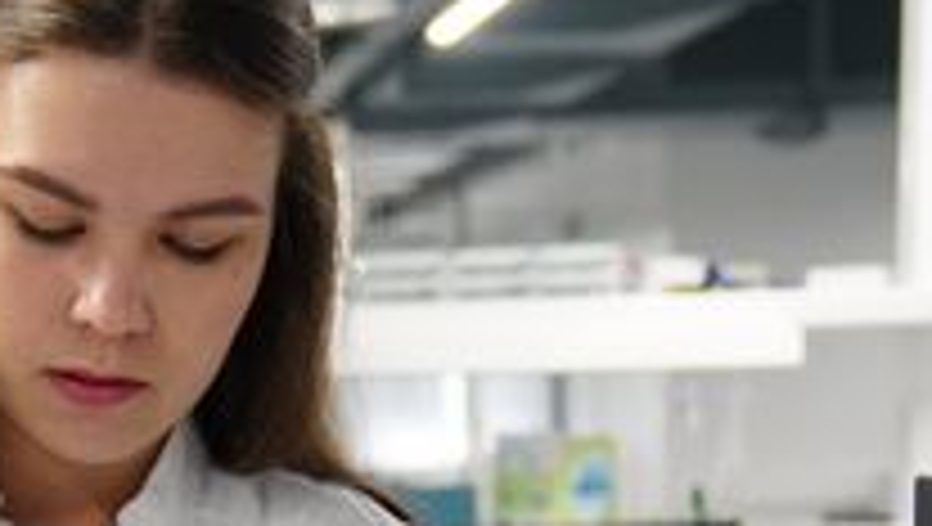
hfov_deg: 19.4
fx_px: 2623
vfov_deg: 11.0
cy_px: 818
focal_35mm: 106
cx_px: -70
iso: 1250
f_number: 2.8
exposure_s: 1/500
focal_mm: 30
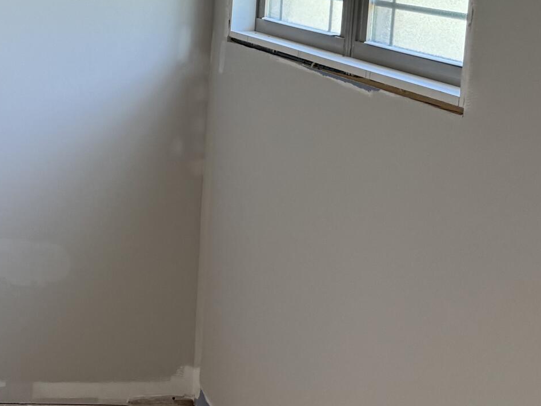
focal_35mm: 76
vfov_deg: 19.3
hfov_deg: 23.5
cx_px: -101
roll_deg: -0.6
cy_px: 101
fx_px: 1188
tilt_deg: -7.6
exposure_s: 1/121
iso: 200
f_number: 1.78
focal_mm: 6.76
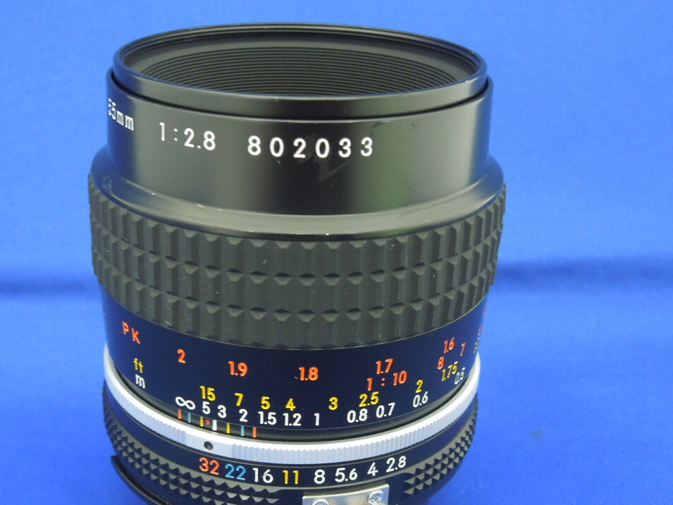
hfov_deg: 38.7
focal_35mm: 49
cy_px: 311
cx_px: 266
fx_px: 953
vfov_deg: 29.6
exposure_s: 1/15
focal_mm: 7
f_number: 3.8
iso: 400
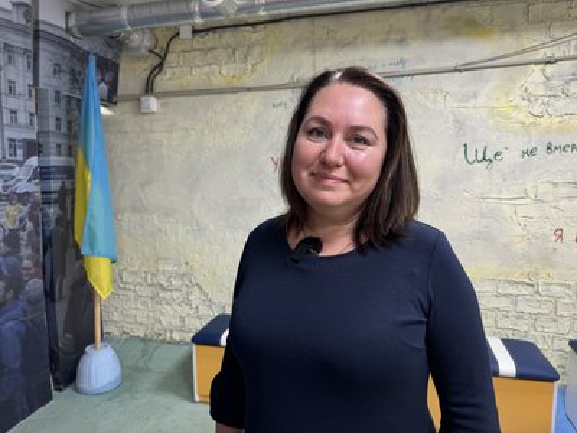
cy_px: 216
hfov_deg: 71.6
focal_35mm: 24
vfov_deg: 56.8
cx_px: 288
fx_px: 400
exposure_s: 1/50
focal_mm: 6.86
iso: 125
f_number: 1.78
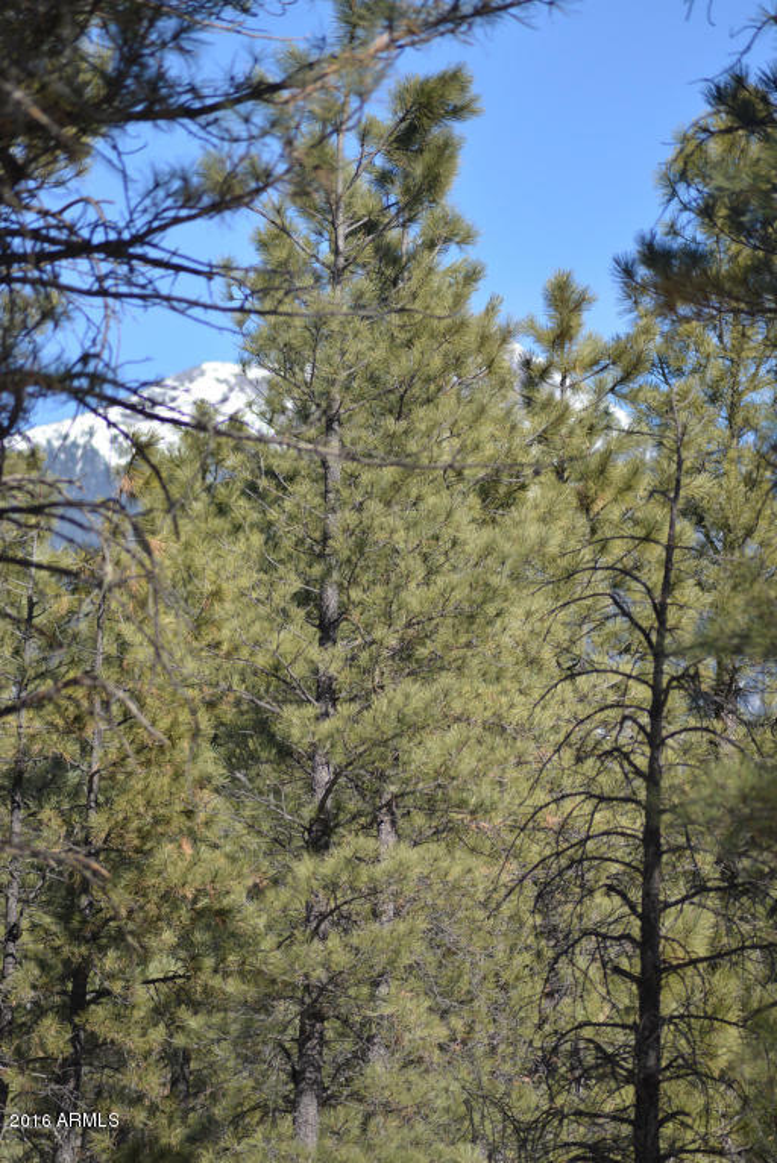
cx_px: 388
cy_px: 582
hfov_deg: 6.3
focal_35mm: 220
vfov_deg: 9.4
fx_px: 7116
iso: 400
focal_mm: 220
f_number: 5
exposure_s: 1/1250
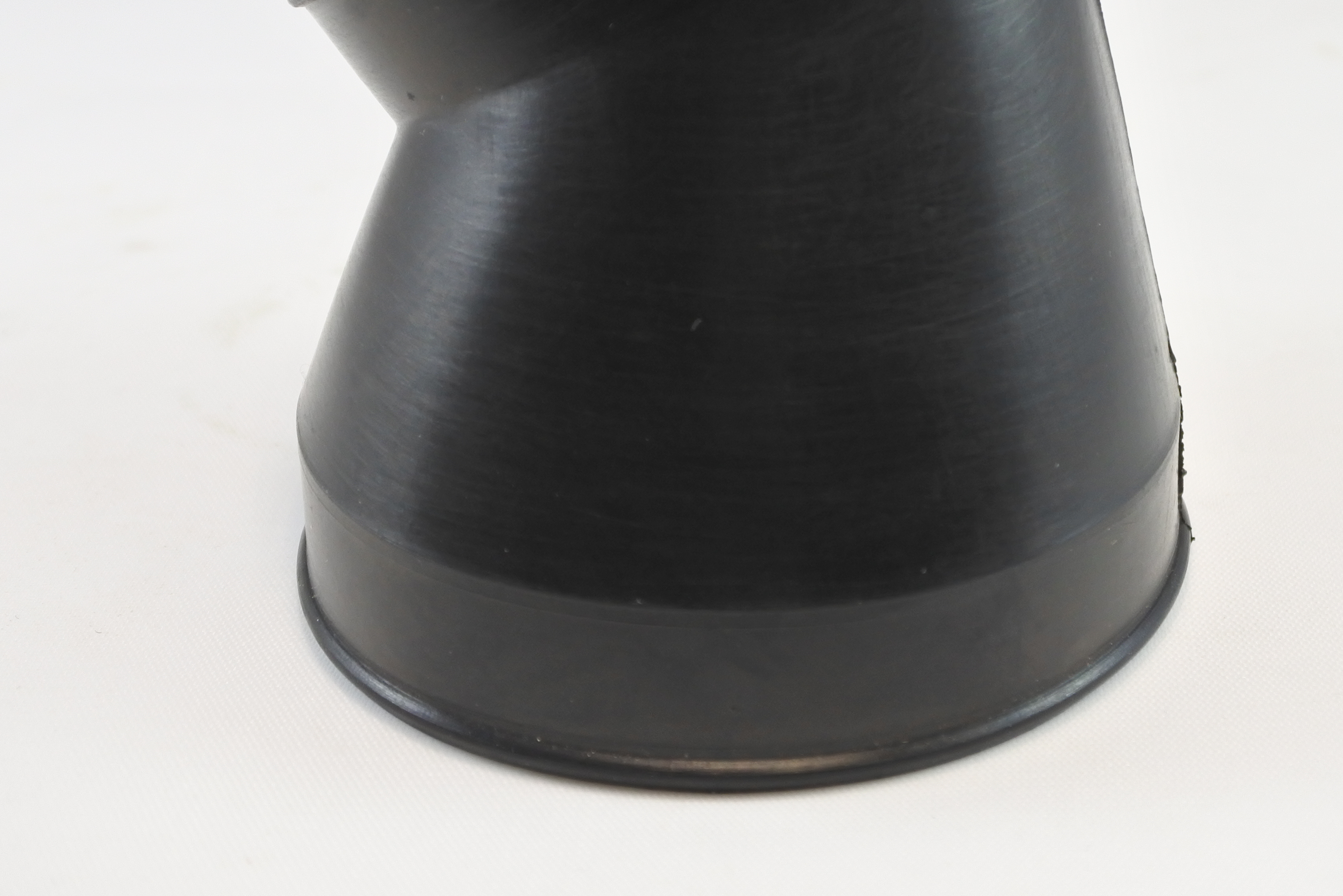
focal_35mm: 61
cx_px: 730
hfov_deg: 32.9
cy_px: 175
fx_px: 2276
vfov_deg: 22.0
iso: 400
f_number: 4
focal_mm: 14
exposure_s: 1/125
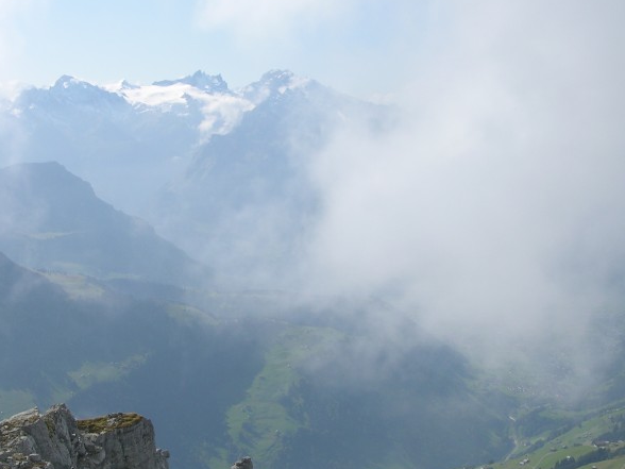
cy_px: 207
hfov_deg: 31.5
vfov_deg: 24.0
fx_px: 1101
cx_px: 234
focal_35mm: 61
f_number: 7.1
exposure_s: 1/216
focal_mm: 8.9
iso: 50
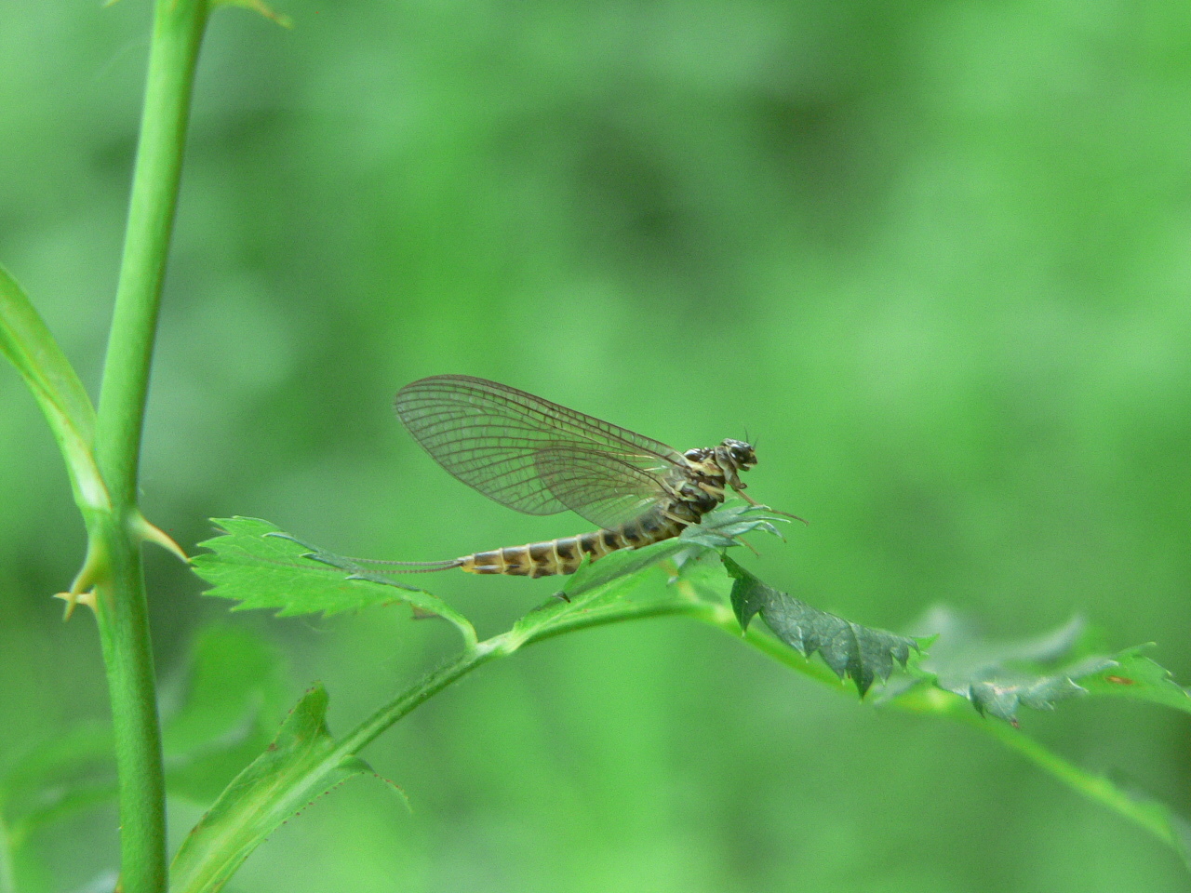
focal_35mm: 104
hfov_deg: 18.9
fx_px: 3578
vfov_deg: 14.2
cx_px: 596
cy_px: 446
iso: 200
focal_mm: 17.2
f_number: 2.8
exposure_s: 1/60
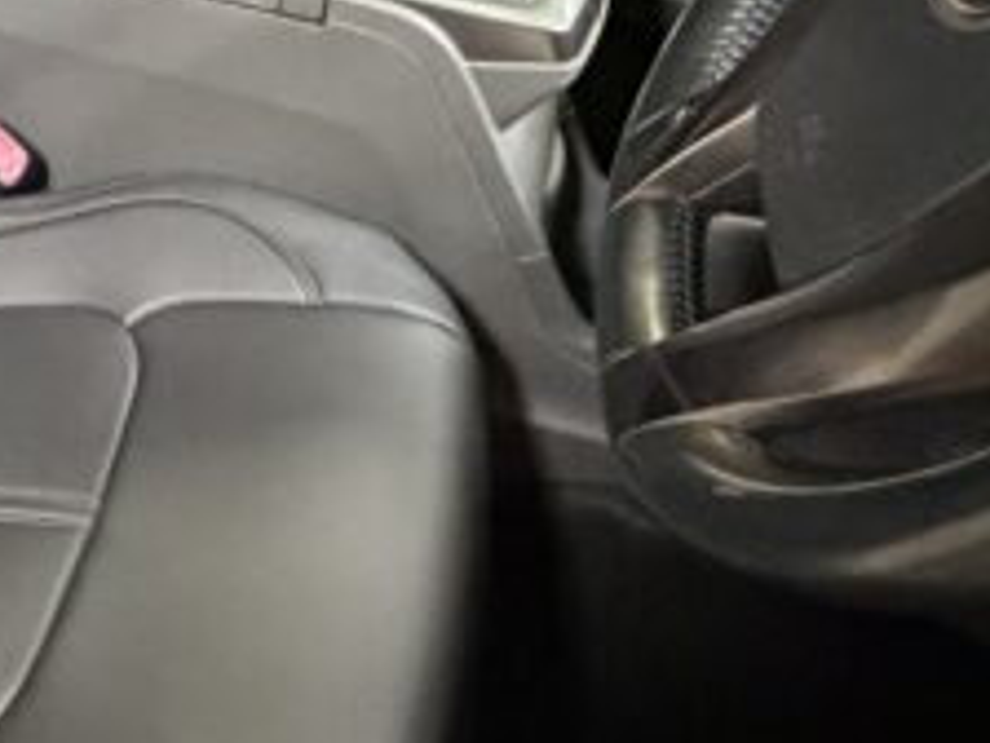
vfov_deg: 27.7
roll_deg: +1.1
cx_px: -31
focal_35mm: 50
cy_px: 27
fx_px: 1430
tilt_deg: -32.9
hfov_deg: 34.3
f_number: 2.2
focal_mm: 2.22
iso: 1250
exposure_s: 1/33
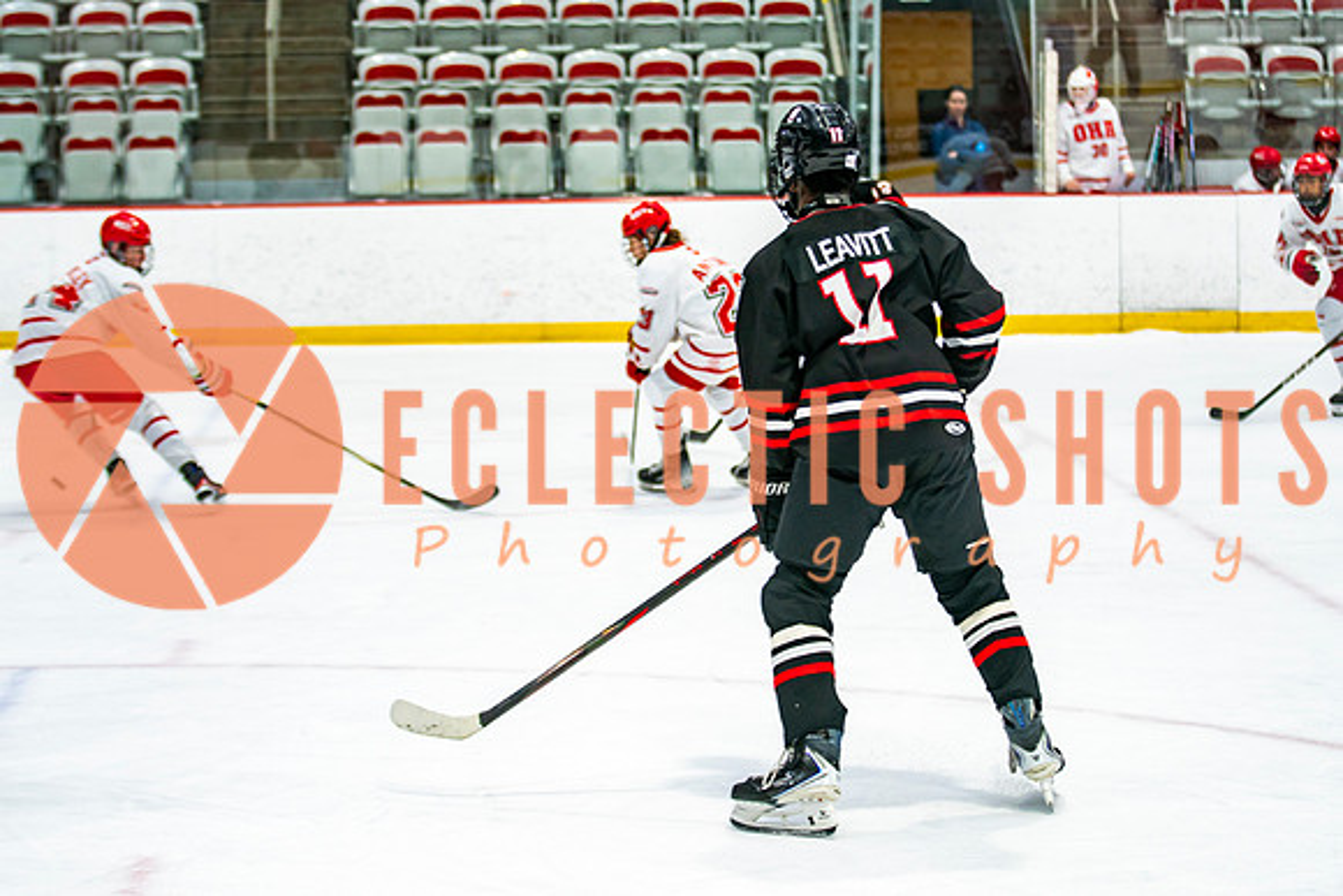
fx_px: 3920
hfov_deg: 19.4
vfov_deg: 13.0
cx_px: 671
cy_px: 336
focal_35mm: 105
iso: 640
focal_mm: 80
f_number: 2.8
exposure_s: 1/640
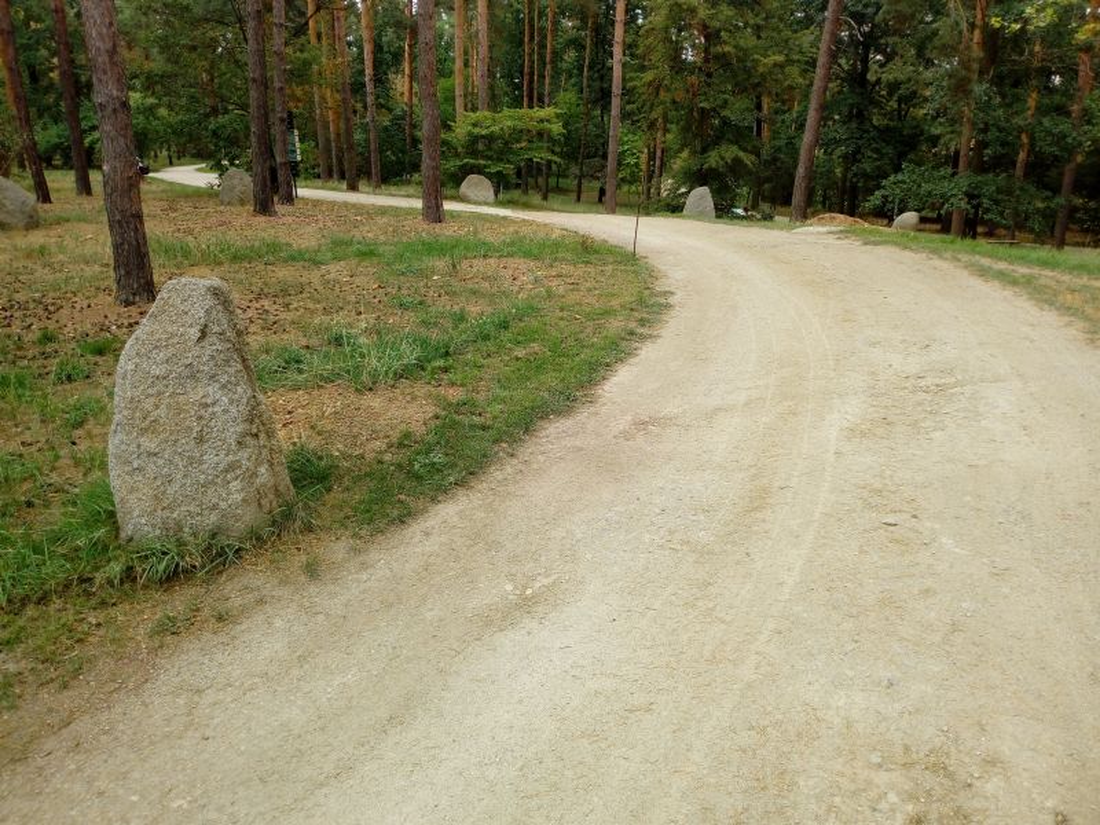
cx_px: 550
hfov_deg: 65.3
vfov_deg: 51.4
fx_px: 858
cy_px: 412
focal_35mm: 27
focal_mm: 3.5
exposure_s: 1/185
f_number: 2
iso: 118
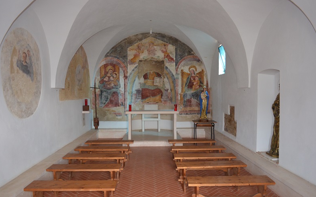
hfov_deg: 66.5
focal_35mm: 28
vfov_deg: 44.5
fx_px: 241
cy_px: 92
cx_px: 157
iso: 1100
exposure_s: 1/60
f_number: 3.5
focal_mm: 18
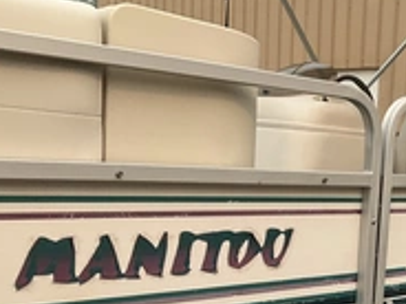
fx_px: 739
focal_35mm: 63
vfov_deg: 22.5
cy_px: 297
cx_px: 410
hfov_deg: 28.7
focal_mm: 3
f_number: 1.8
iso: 25
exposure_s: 1/1015
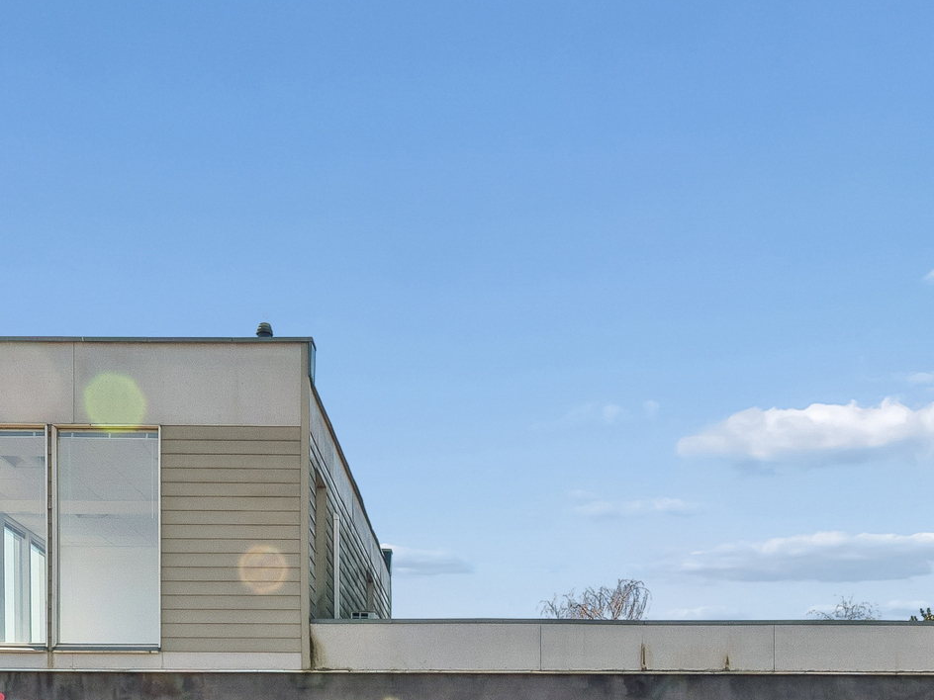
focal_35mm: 55
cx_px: 534
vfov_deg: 24.1
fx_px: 1484
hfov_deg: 34.9
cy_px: 841
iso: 100
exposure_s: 1/160
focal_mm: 12
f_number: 13
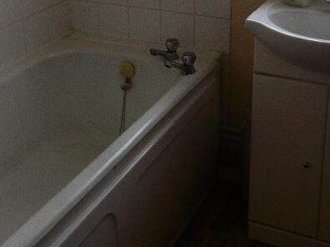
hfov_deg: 33.8
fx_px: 543
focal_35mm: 57
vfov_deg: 24.7
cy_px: 11
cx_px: 174
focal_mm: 4
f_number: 3
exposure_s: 1/80
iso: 100
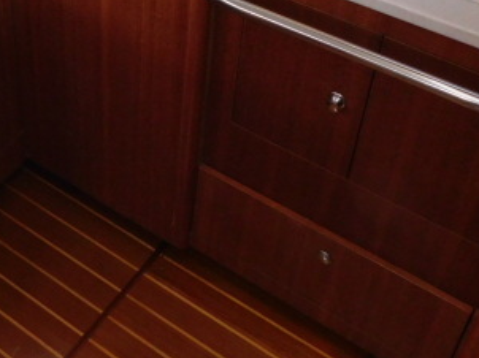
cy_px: -25
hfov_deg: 30.2
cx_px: 40
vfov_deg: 22.7
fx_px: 843
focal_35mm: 61
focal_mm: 4
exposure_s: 1/30
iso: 360
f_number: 3
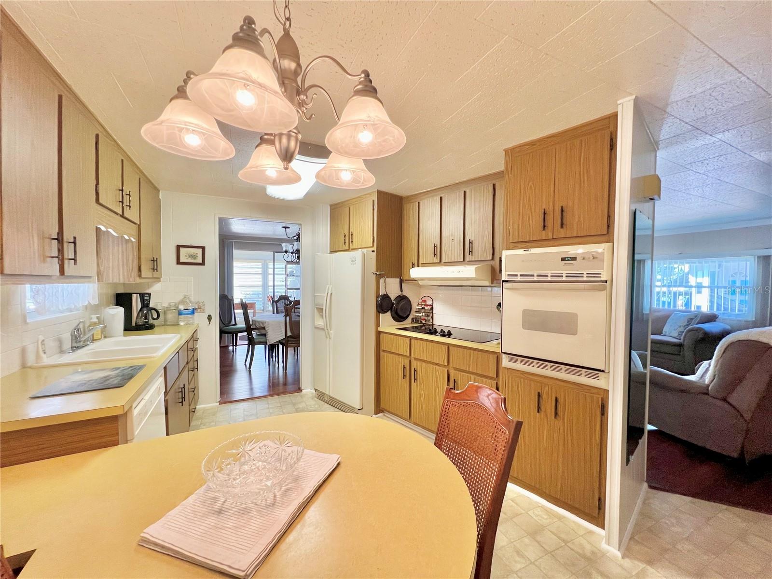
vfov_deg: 89.9
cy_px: 290
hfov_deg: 106.2
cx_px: 386
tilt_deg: -1.3
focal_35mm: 13
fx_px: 290
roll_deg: -0.2
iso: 200
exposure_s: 1/120
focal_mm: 1.57
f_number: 1.8
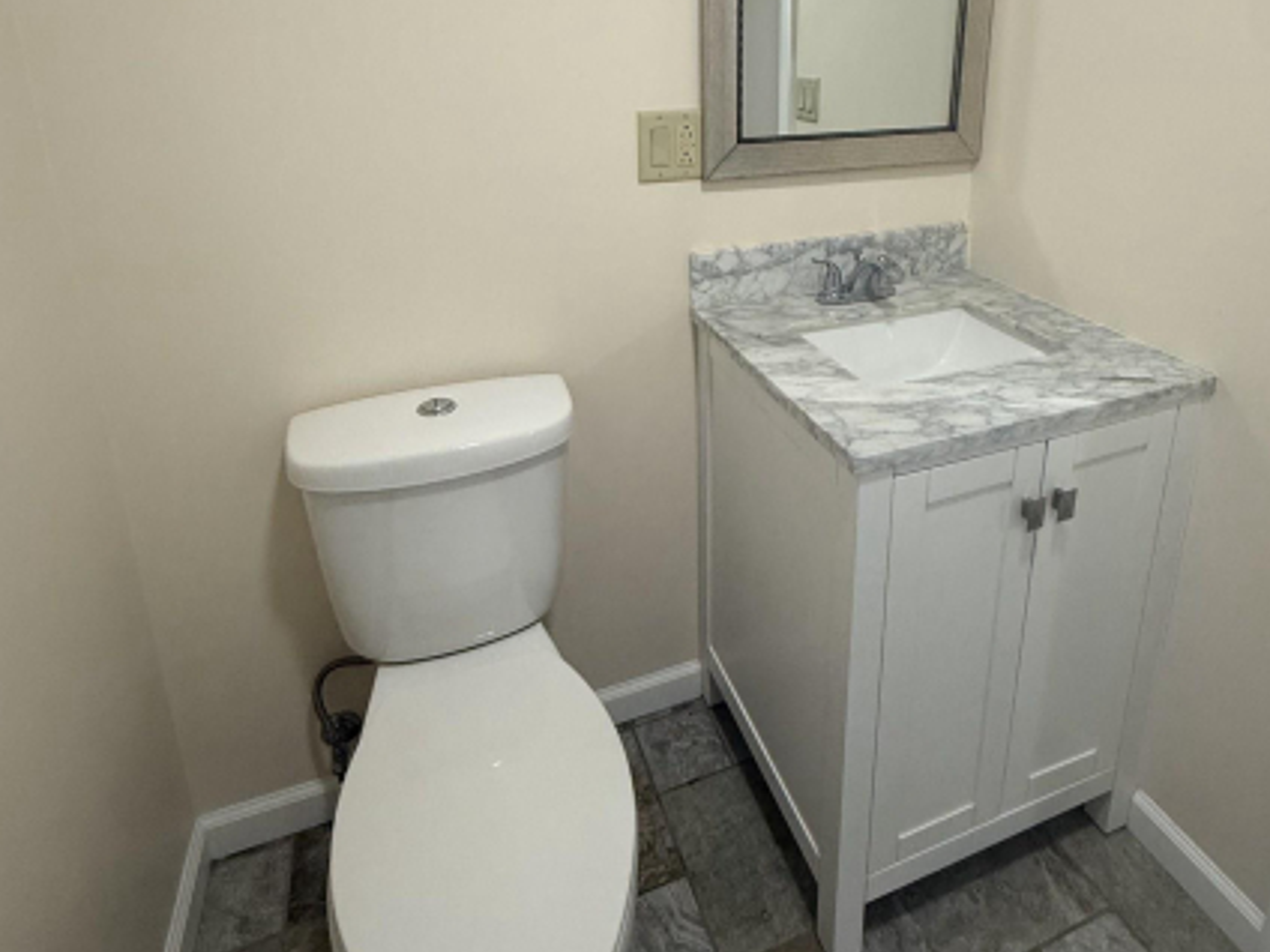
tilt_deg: -16.2
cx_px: 710
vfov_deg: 58.2
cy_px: 250
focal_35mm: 22
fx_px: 807
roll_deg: -0.1
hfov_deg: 76.1
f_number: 2.2
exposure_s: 1/60
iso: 320
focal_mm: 2.22
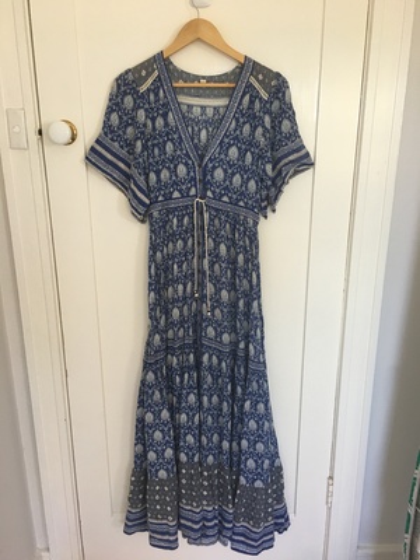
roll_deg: -0.1
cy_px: 280
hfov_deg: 48.2
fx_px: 469
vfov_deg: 61.7
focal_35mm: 29
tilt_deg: -15.2
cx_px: 210
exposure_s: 1/17
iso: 32
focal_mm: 4.15
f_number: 2.2
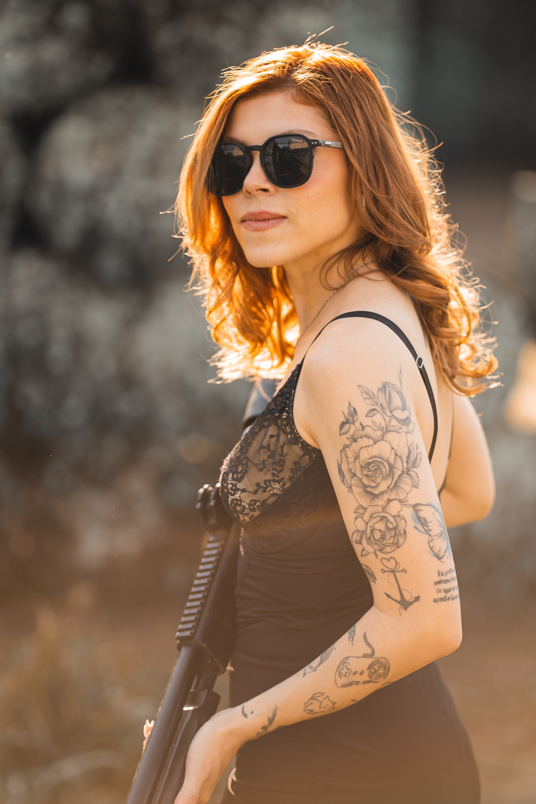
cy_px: 402
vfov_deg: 16.1
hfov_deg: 10.8
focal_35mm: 127
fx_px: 2836
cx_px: 268
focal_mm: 85
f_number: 1.8
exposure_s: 1/500
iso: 100
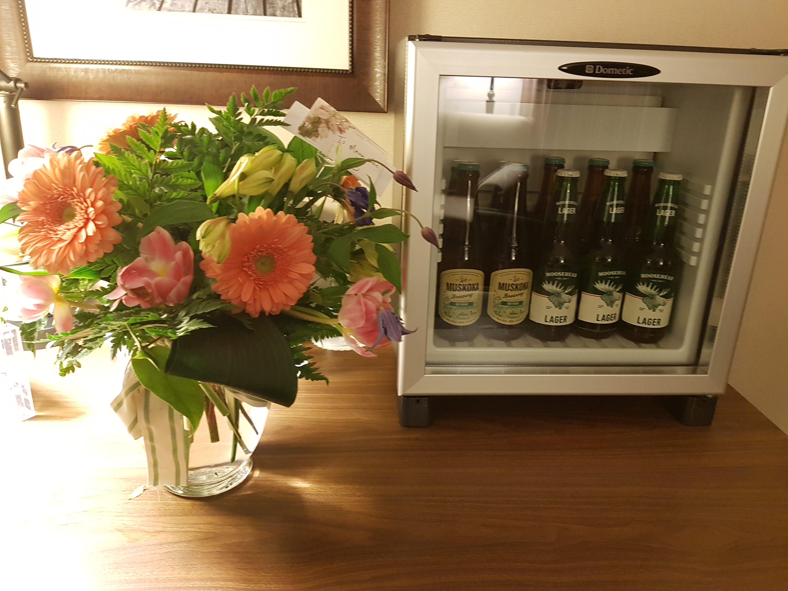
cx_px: 394
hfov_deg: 67.3
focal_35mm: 26
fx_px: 592
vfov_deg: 53.1
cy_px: 296
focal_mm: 4.2
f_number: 1.7
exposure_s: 1/10
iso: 250
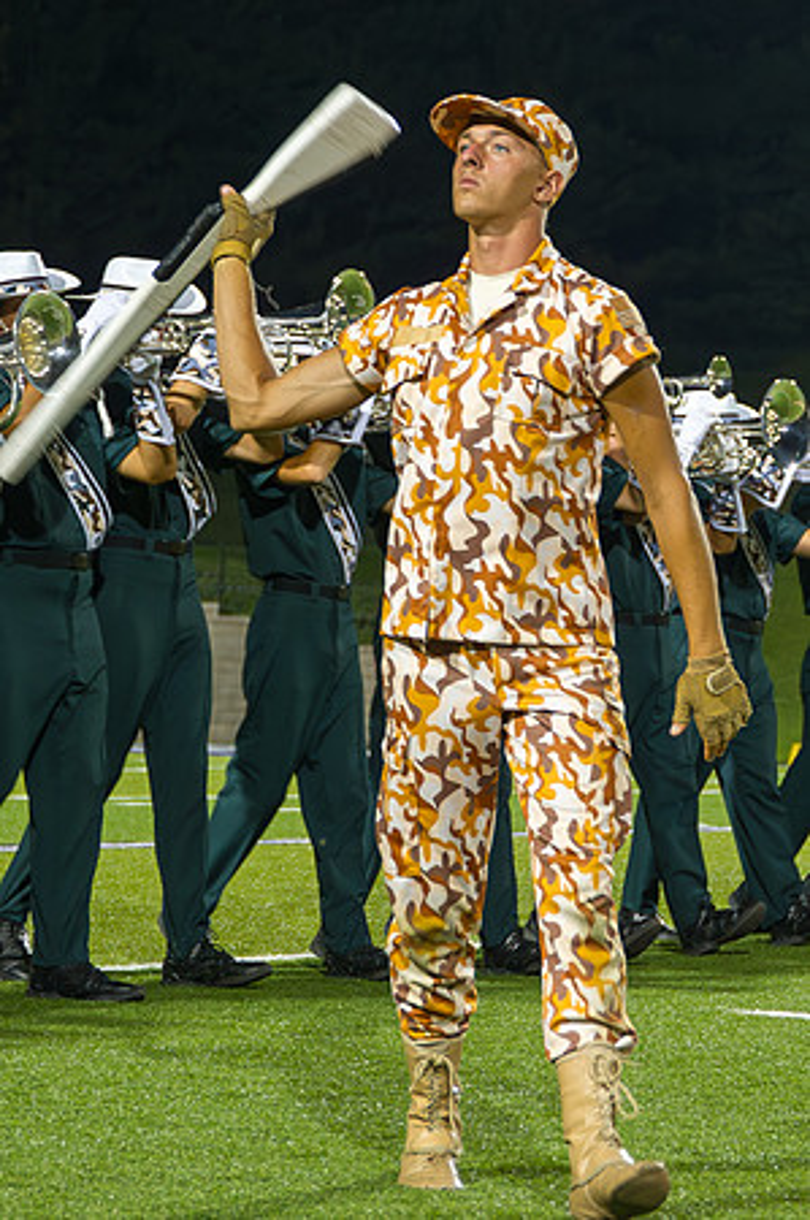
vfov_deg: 14.7
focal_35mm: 140
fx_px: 4720
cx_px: 530
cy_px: 553
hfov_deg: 9.8
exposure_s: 1/160
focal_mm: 85
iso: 2800
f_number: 5.6
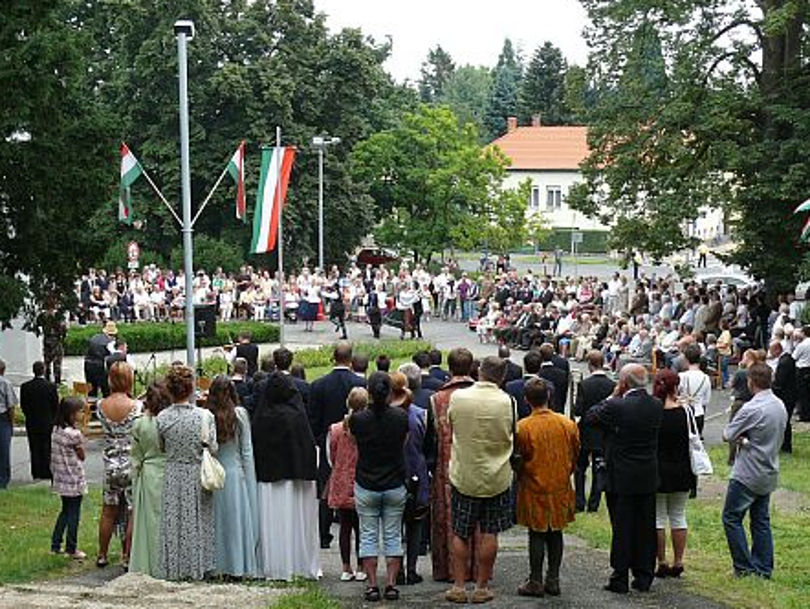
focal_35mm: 57
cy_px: 303
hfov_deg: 33.8
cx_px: 401
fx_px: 1335
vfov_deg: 25.7
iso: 100
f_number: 4
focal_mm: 9.8
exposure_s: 1/160
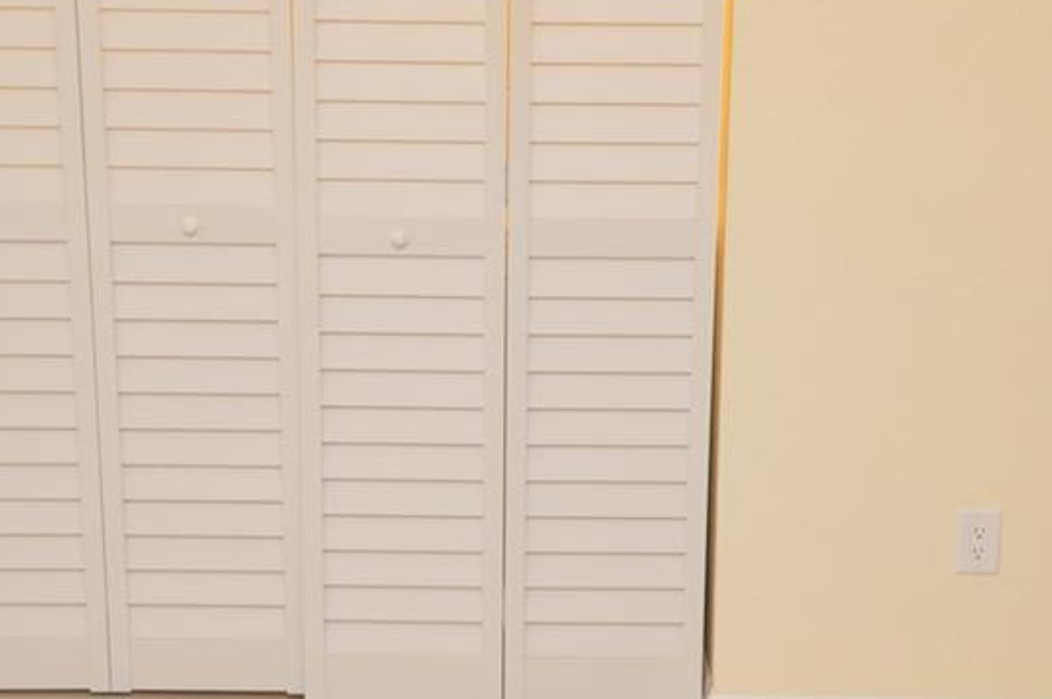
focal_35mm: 54
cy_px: 295
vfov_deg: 25.0
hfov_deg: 36.9
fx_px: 1576
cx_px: 529
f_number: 4.5
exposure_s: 1/80
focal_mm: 12
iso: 400
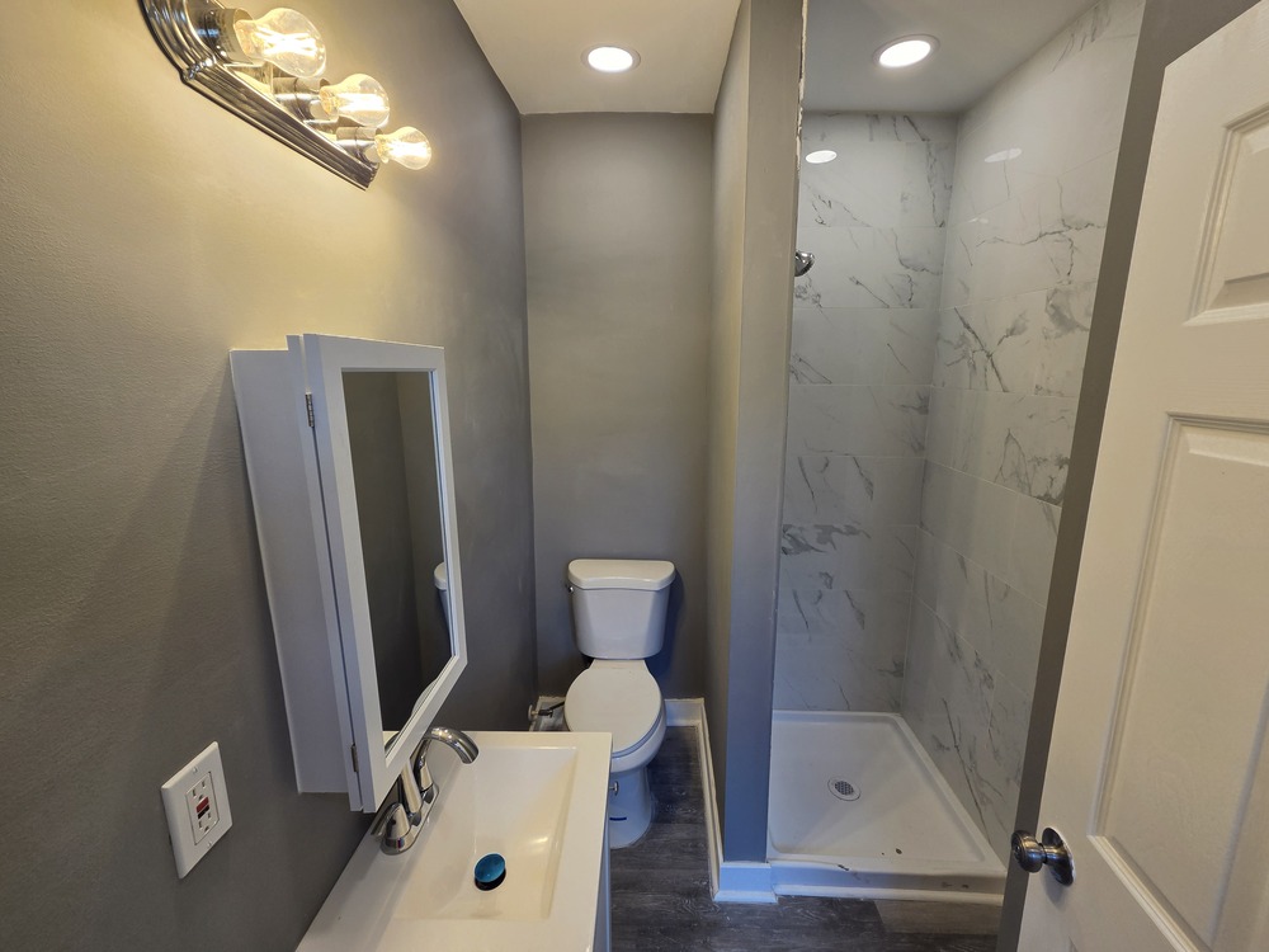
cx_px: 634
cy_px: 476
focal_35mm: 13
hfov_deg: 106.2
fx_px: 477
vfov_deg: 89.9
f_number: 2.2
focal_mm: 2.2
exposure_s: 1/120
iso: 64
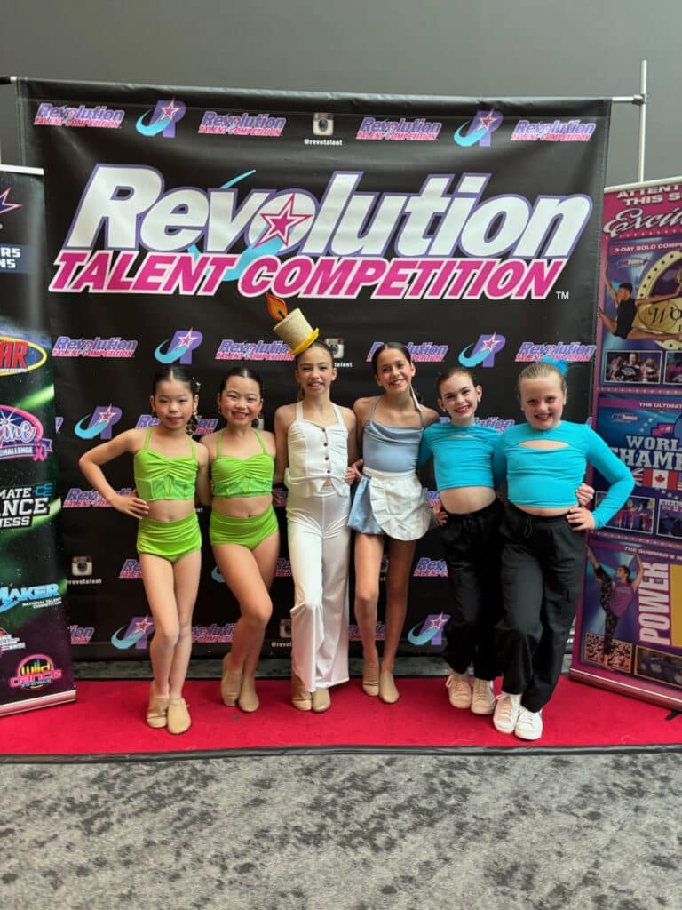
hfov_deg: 53.1
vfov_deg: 67.3
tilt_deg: -8.2
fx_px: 683
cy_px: 455
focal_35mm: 26
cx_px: 341
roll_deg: +0.8
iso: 250
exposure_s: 1/60
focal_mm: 5.96
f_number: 1.6
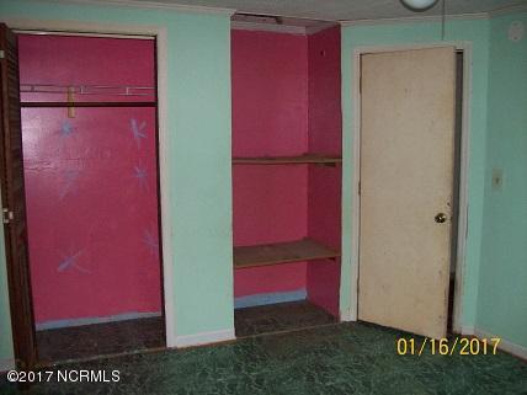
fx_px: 548
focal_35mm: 36
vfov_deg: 39.7
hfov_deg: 51.4
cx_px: 264
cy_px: 198
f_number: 2.7
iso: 140
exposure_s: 1/64
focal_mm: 6
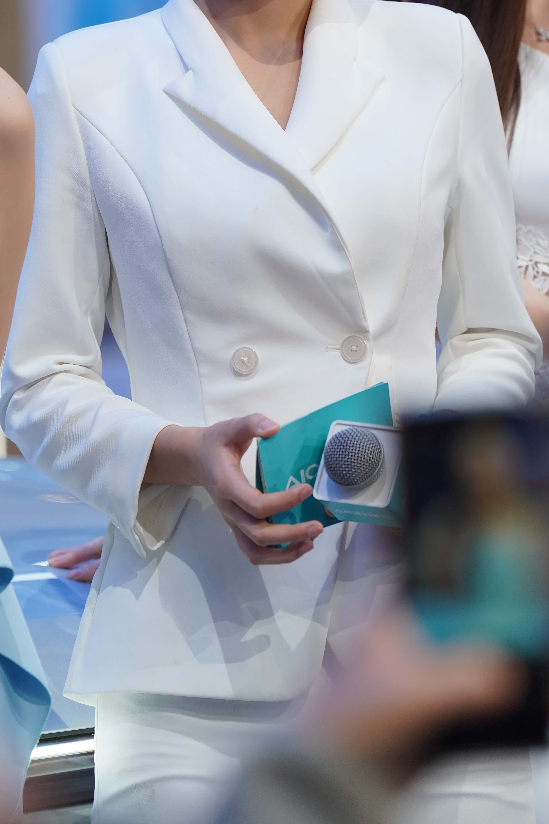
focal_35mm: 317
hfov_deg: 4.3
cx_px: 194
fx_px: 7251
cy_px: 211
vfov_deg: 6.5
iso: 500
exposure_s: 1/400
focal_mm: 200
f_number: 3.5
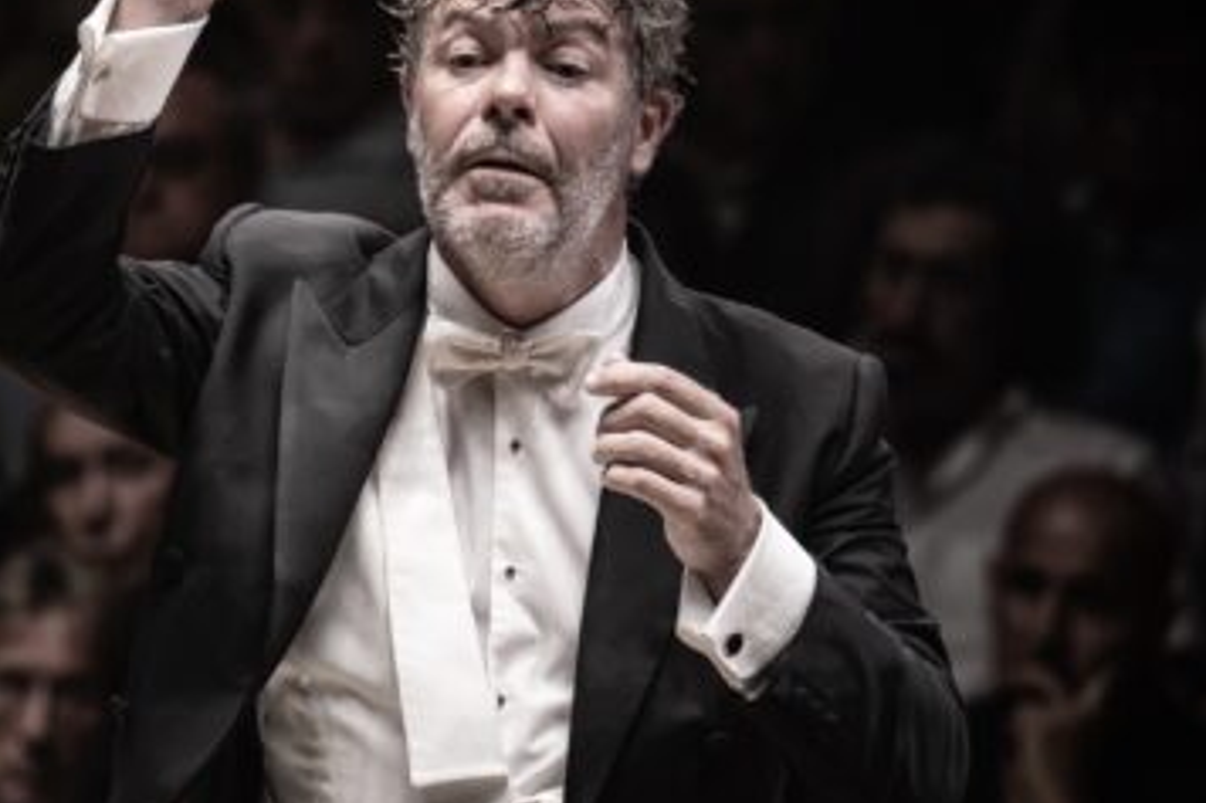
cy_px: 391
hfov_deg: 2.9
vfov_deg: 2.0
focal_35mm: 703
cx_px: 186
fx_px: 23532
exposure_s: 1/500
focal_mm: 346.4
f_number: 5.6
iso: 3200
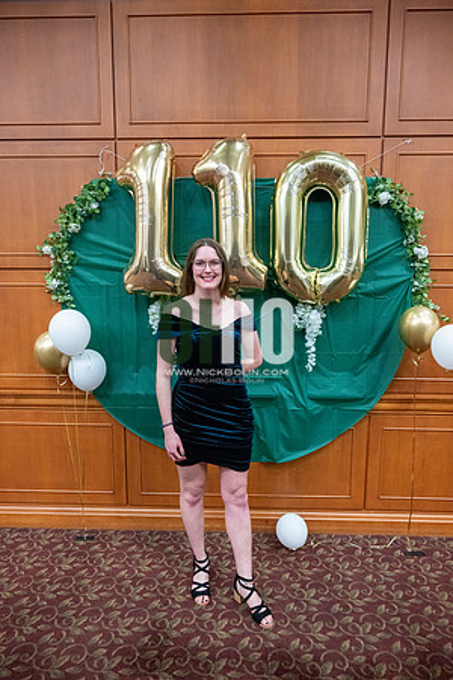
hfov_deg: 53.1
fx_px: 453
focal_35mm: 24
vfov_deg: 73.7
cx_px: 226
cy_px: 340
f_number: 4
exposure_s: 1/125
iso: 6400
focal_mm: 24
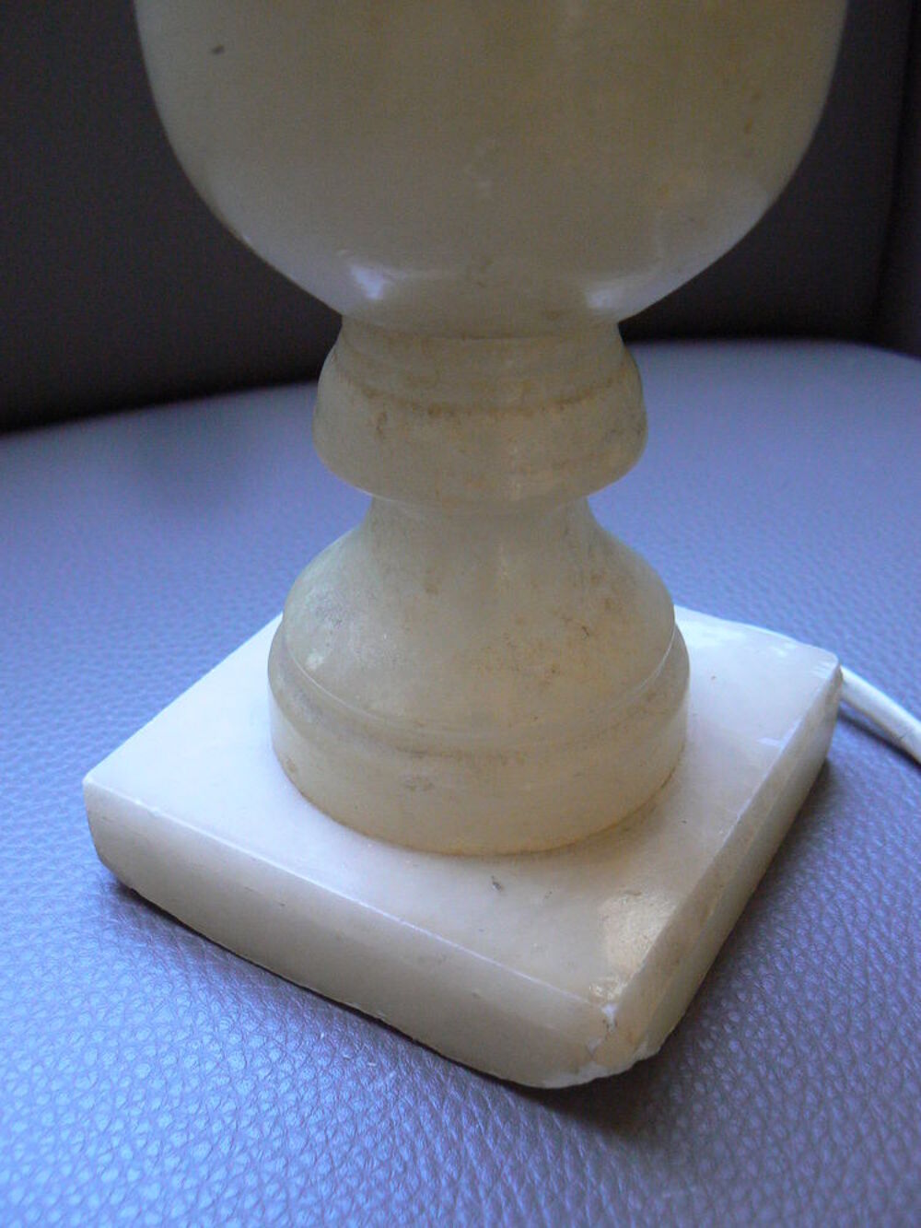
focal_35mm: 36
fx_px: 1277
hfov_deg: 39.7
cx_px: 460
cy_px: 614
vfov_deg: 51.4
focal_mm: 6
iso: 200
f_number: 2.8
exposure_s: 1/20
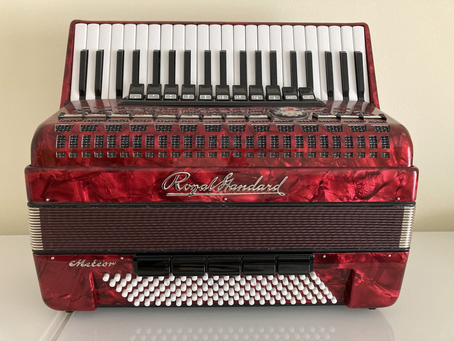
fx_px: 367
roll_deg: -0.6
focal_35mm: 28
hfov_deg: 63.4
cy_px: 170
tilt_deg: -11.3
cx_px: 227
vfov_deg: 49.7
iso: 400
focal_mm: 3.99
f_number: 1.8
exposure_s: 1/40
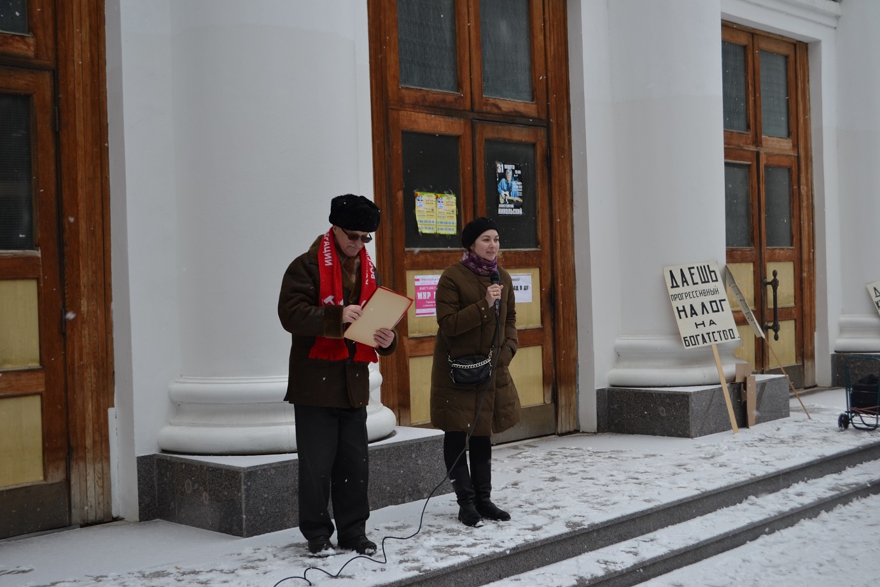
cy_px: 294
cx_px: 440
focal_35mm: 48
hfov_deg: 41.1
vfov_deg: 28.1
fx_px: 1173
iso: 110
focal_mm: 32
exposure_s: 1/125
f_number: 5.6
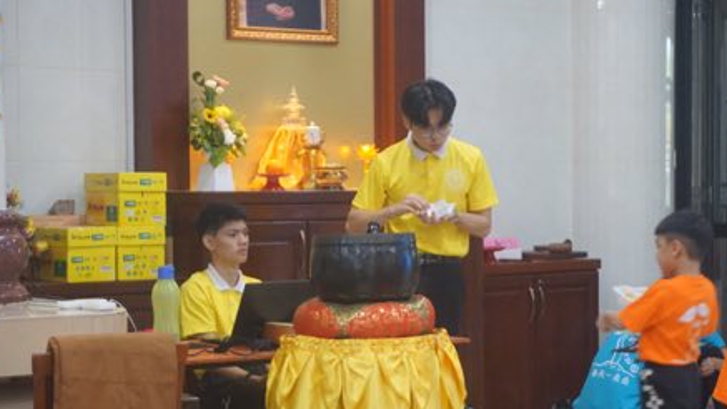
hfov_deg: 25.1
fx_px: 1631
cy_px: 253
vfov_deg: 14.3
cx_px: 379
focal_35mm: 85
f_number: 5.6
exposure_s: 1/80
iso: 3200
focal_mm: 49
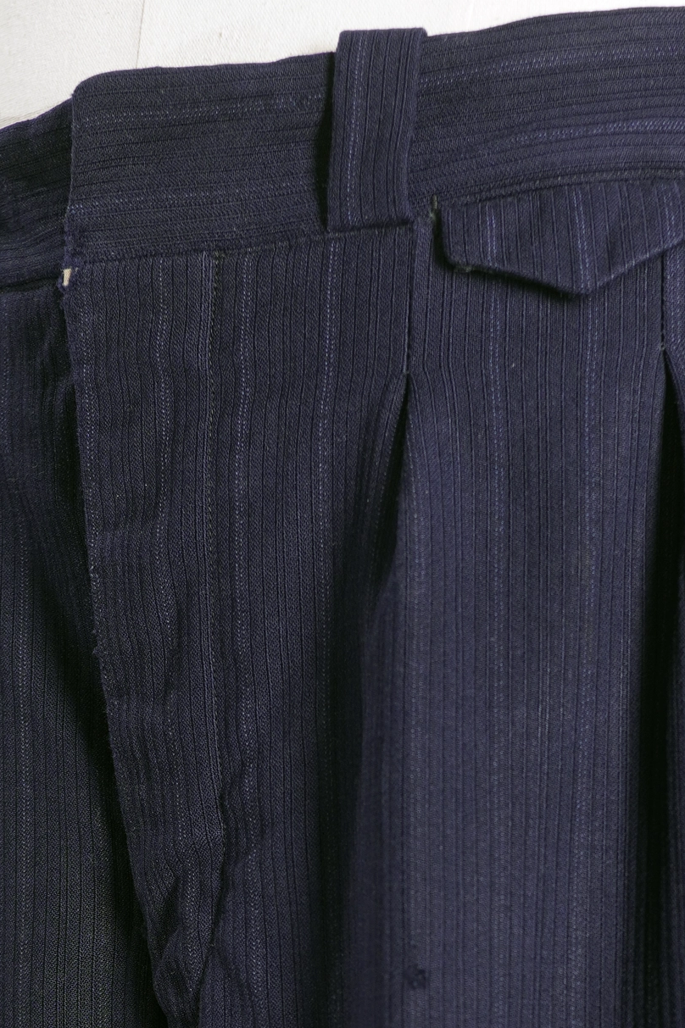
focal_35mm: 114
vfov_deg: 17.3
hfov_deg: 12.0
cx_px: 398
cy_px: 1178
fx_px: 3255
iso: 200
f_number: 2.8
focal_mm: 32
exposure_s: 1/40
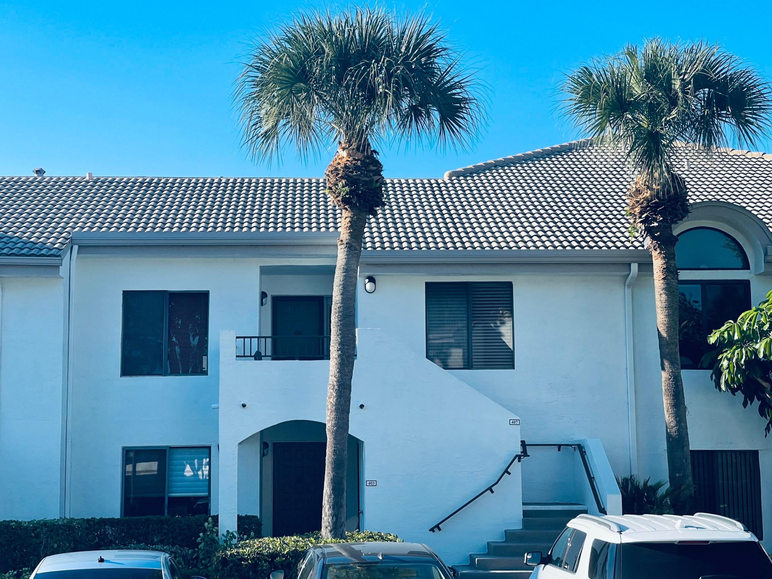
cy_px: 292
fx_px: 1450
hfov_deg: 29.8
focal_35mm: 65
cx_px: 385
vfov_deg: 22.6
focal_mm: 7.5
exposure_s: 1/652
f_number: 2.2
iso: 20
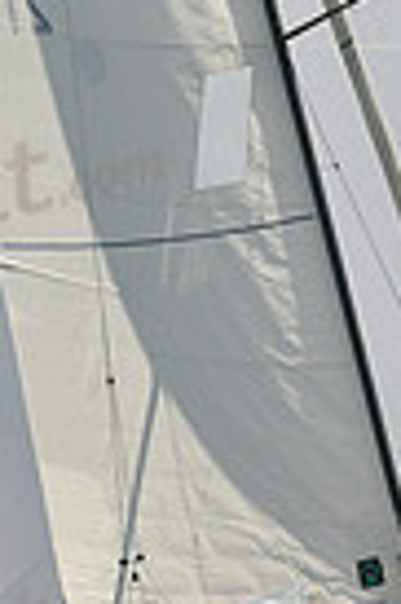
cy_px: -62
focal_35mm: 932
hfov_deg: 1.5
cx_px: 394
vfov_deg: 2.2
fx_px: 15610
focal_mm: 220
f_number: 9
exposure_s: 1/1250
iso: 320
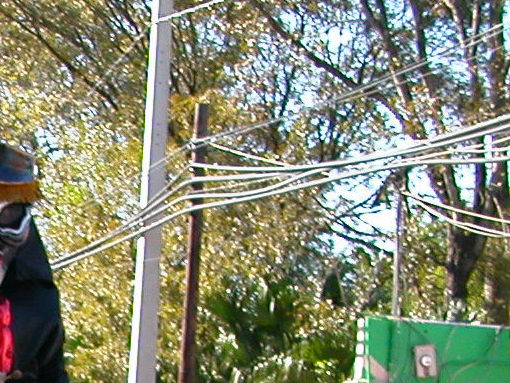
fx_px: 1710
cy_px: 538
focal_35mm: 116
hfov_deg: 15.8
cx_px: -211
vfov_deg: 12.3
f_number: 2.7
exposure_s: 1/335
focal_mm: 5.6
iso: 100
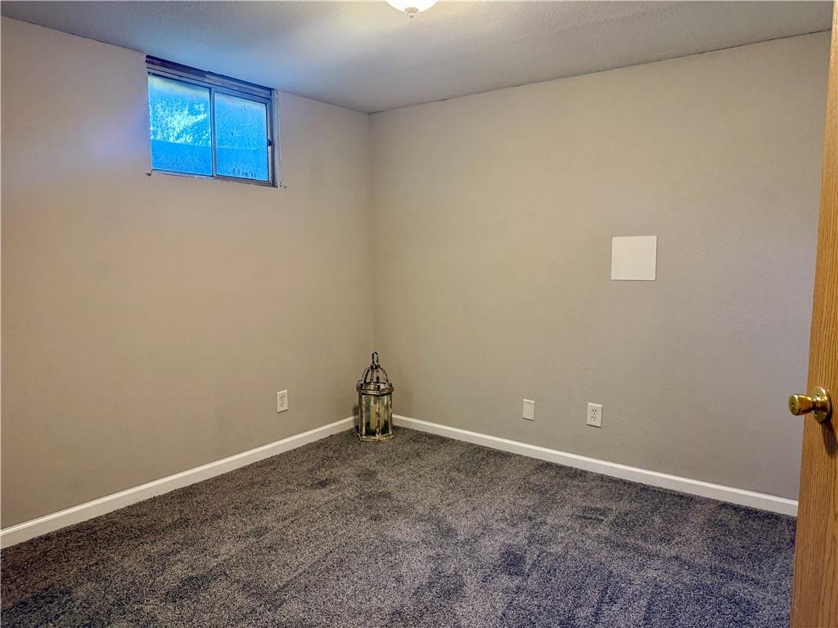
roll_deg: +0.2
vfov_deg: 56.8
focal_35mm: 24
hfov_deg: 71.6
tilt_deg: -6.7
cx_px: 419
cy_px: 314
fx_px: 581
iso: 250
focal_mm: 6.76
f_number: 1.78
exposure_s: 1/60
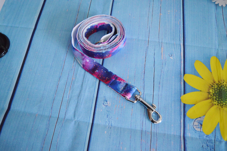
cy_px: 76
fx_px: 208
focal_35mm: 33
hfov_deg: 57.3
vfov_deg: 39.9
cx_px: 114
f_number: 3.8
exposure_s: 1/30
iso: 2800
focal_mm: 22
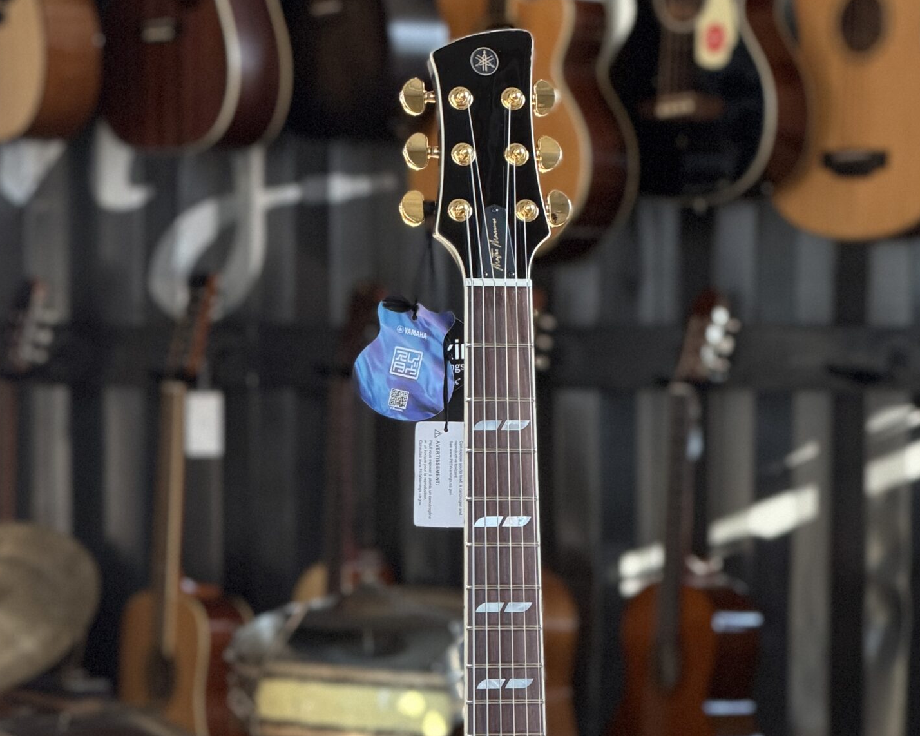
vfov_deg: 8.8
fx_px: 4764
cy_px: 811
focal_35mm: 175
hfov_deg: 11.0
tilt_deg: -6.6
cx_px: 496
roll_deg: -0.8
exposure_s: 1/121
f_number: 2.8
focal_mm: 16.89
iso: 250
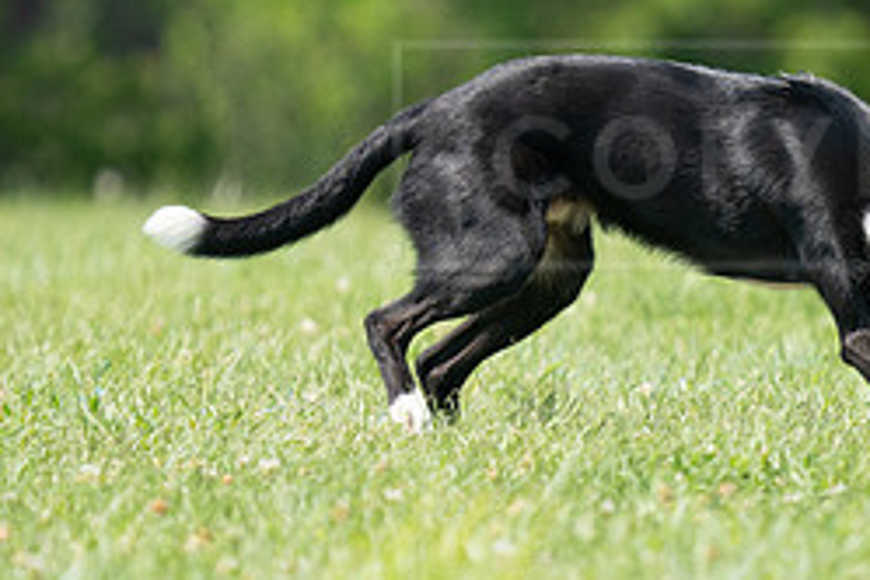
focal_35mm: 911
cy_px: 215
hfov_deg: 2.3
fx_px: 22014
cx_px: 727
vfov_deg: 1.5
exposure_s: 1/4000
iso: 2000
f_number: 6.3
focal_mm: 391
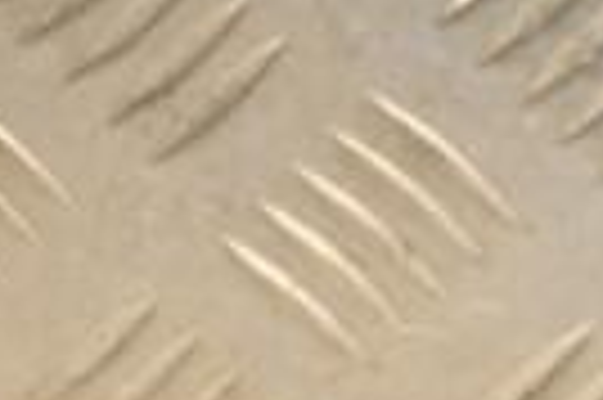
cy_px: 571
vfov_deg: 2.7
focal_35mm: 504
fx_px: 8436
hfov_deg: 4.1
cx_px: 1112
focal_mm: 75
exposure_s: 1/200
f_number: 5.3
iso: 800
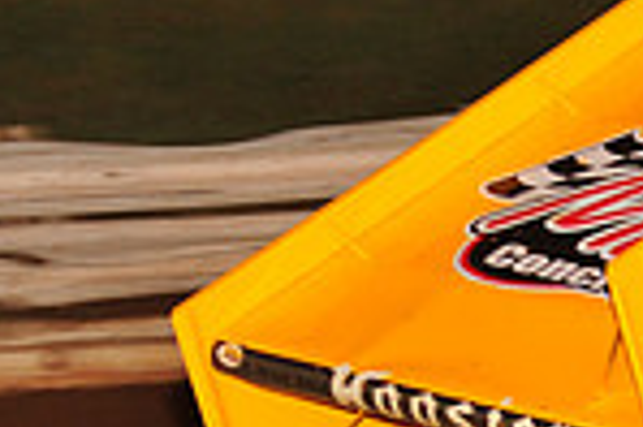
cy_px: 470
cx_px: 716
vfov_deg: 3.1
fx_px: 7797
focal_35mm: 437
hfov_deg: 4.7
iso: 800
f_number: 6.3
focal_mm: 112
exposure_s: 1/320
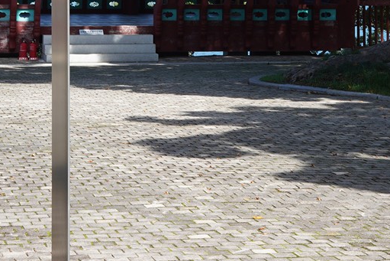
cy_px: -146
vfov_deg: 9.7
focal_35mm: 137
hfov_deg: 15.0
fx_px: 1484
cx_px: 223
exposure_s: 1/100
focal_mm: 35
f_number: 13
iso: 200
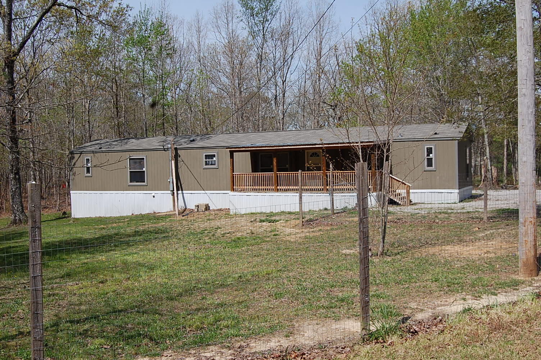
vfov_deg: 34.1
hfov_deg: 49.6
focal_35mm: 39
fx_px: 586
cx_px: 270
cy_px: 180
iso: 200
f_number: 9
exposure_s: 1/320
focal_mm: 26
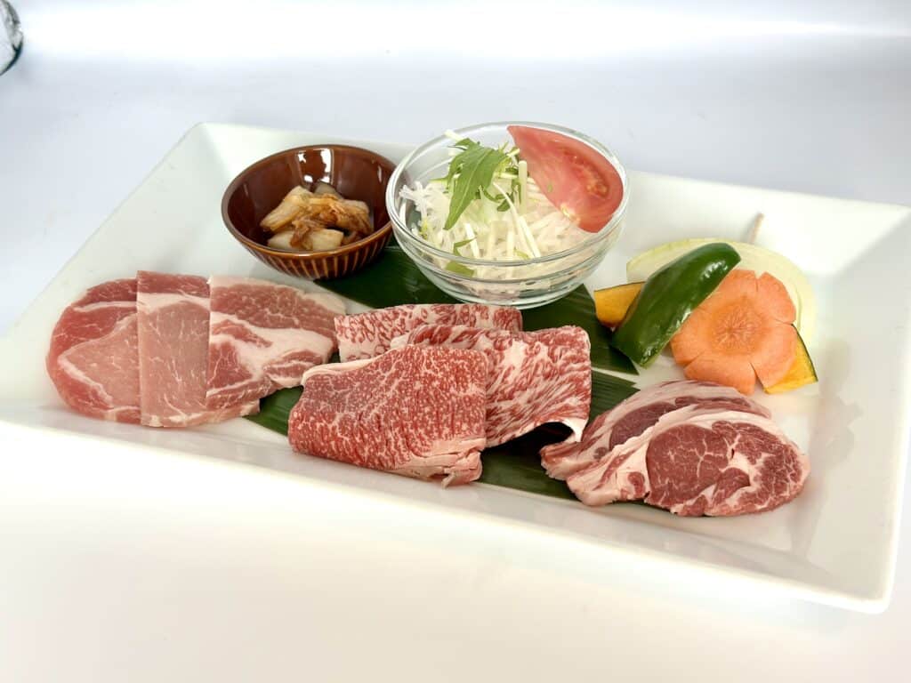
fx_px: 1263
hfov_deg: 39.7
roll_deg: +4.5
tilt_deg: -40.5
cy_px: 342
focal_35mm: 48
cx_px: 456
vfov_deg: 30.3
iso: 80
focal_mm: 6.86
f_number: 1.78
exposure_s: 1/100
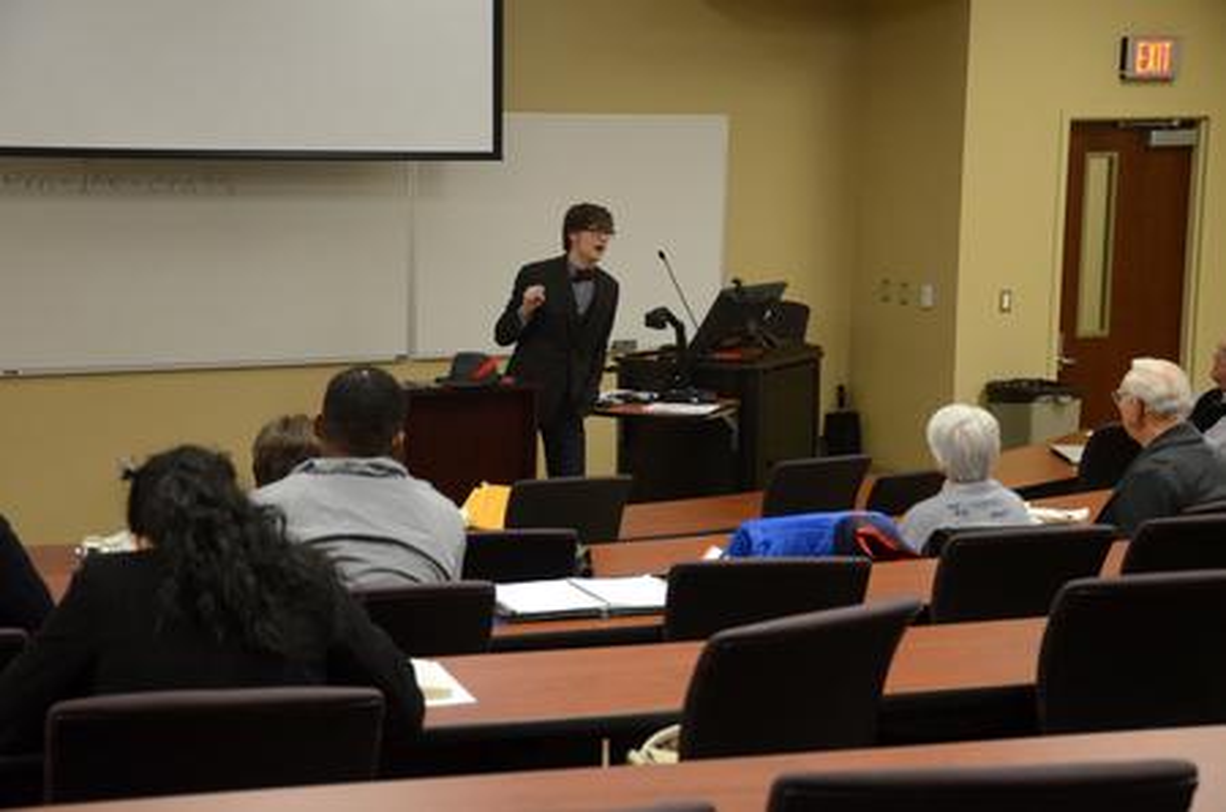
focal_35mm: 75
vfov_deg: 18.1
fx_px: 2549
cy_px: 406
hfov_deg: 27.0
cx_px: 613
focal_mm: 50
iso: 2500
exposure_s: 1/125
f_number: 5
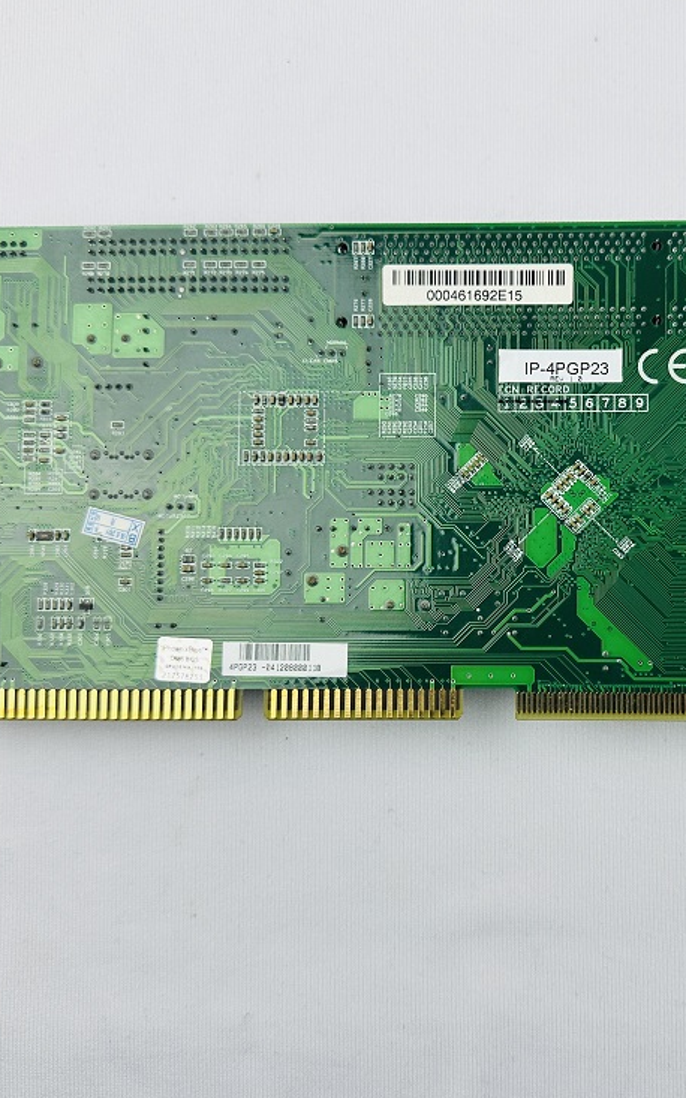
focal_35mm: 35
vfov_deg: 55.3
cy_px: 550
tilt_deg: -87.2
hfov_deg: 35.4
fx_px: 1047
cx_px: 517
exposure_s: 1/127
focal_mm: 6.86
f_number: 1.78
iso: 64
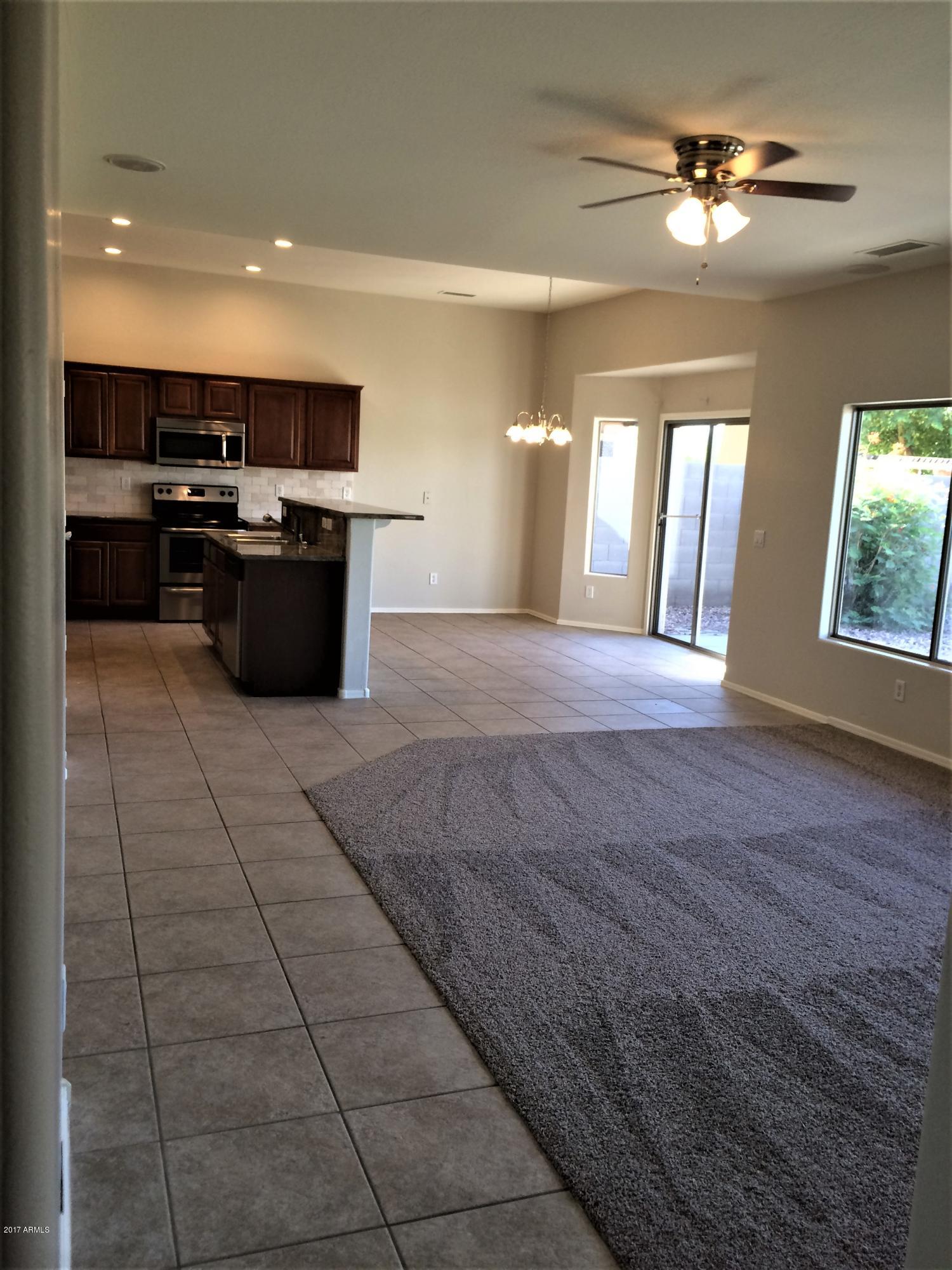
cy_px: 635
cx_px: 476
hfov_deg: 48.2
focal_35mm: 29
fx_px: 1063
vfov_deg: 61.7
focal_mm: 4.15
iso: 32
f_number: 2.2
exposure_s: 1/40
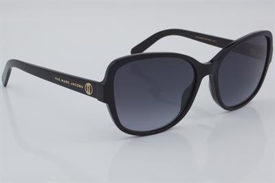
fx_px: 572
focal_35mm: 75
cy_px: 92
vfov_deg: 18.2
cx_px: 138
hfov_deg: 27.0
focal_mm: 50
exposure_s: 1/4
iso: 100
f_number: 32
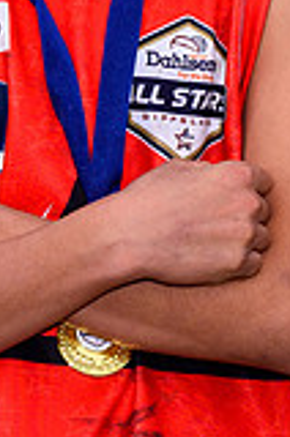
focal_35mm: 361
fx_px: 4381
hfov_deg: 3.8
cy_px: -77
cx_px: 101
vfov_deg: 5.7
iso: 100
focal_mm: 38
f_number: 5.6
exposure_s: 1/160
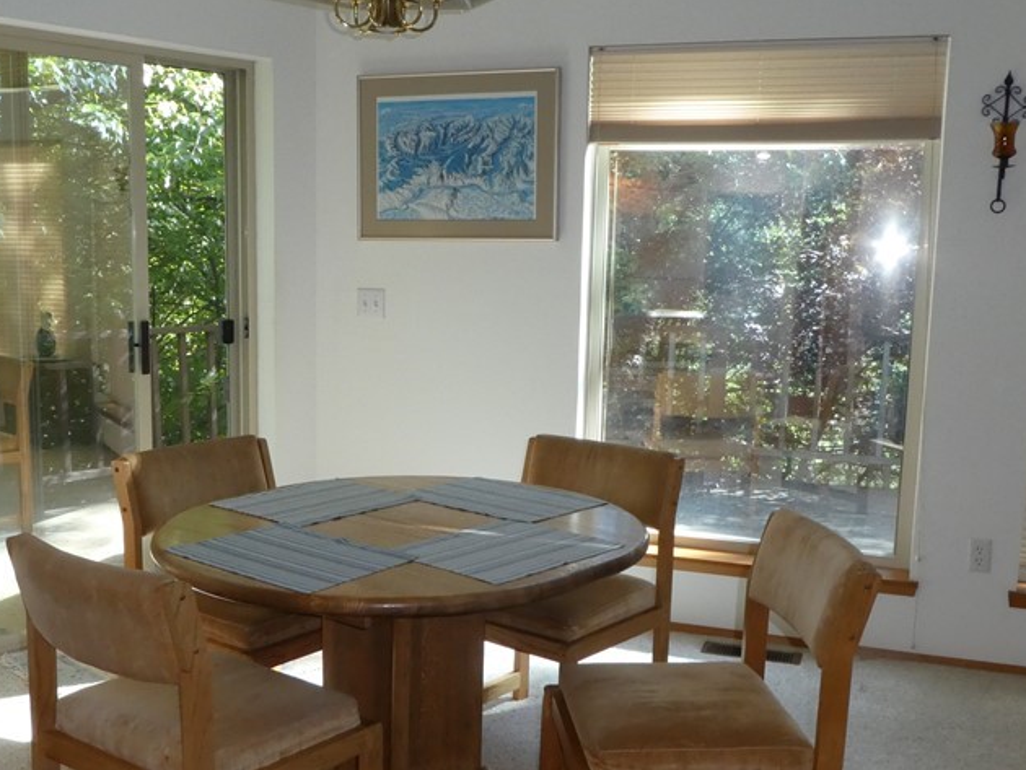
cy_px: 433
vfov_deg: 36.8
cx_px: 446
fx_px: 1156
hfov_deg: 47.7
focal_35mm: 39
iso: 320
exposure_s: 1/60
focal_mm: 4.3
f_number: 4
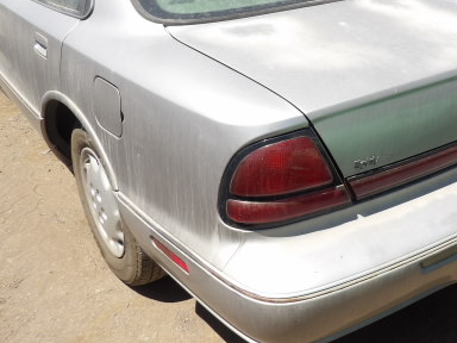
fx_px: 528
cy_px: 118
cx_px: 295
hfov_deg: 46.2
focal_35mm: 40
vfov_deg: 35.6
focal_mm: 4.3
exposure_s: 1/628
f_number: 4.6
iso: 100
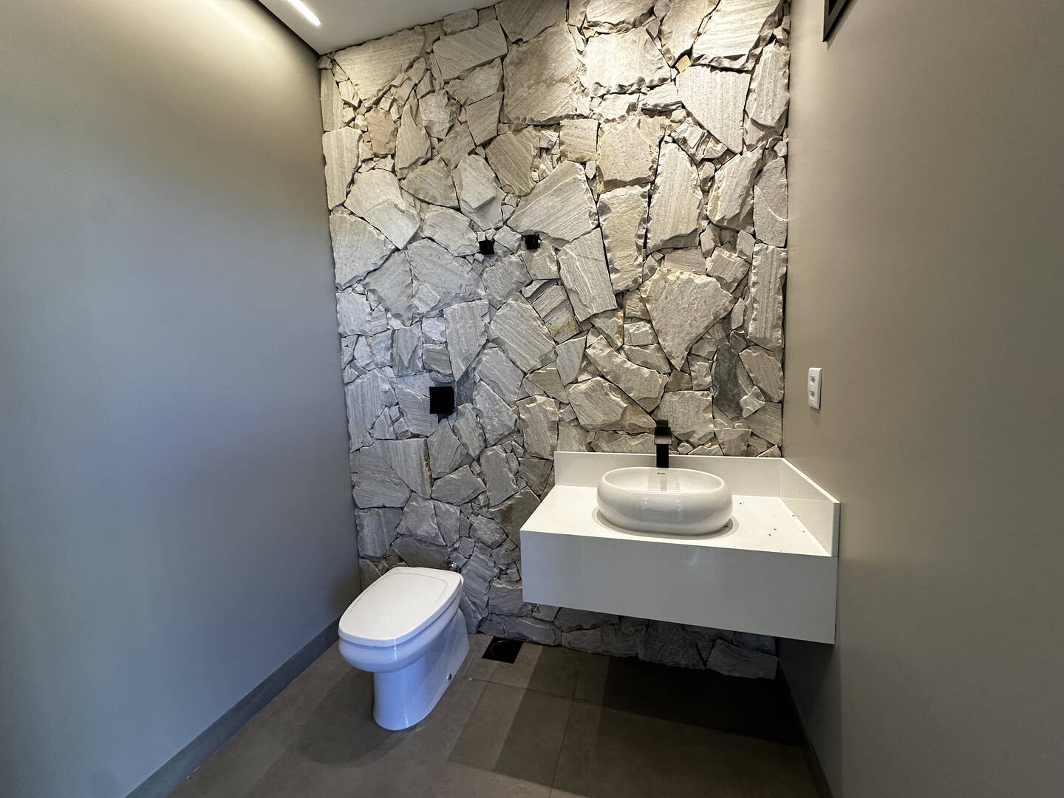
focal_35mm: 14
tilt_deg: -4.8
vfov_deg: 85.7
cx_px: 532
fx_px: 430
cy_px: 399
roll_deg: +1.8
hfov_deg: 102.1
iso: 160
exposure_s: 1/120
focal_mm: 2.22
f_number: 2.2
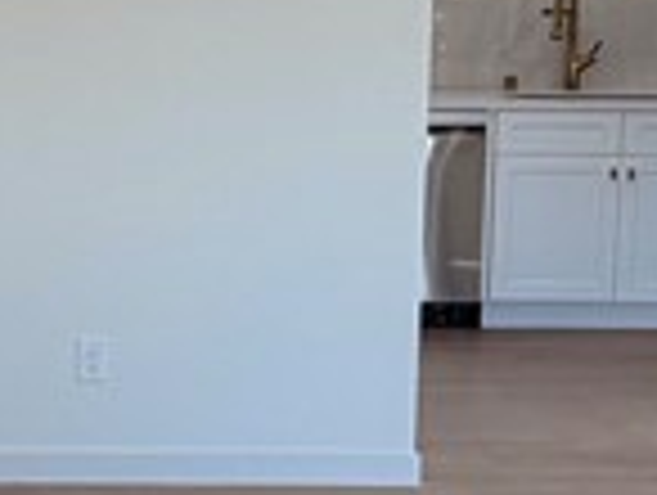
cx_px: -94
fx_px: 1863
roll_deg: -0.3
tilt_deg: -6.4
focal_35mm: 98
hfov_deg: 19.1
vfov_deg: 15.1
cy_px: 148
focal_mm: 2.22
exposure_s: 1/152
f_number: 2.2
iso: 64
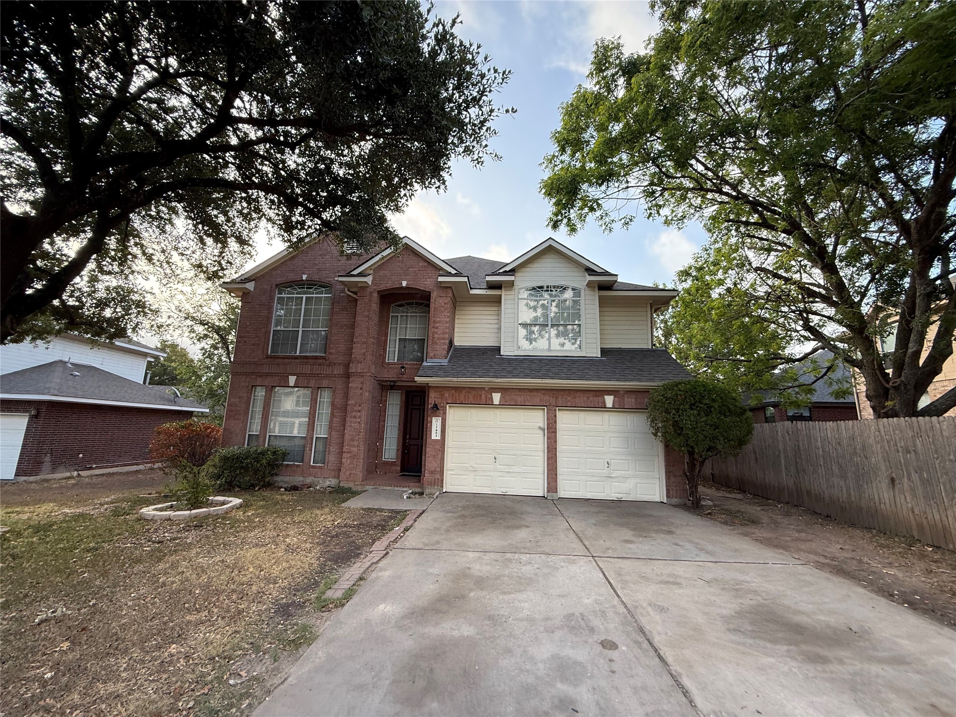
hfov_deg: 102.1
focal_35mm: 14
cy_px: 358
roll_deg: -1.8
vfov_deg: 85.7
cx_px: 478
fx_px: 387
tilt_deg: +12.6
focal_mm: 2.22
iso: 64
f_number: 2.2
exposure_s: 1/206
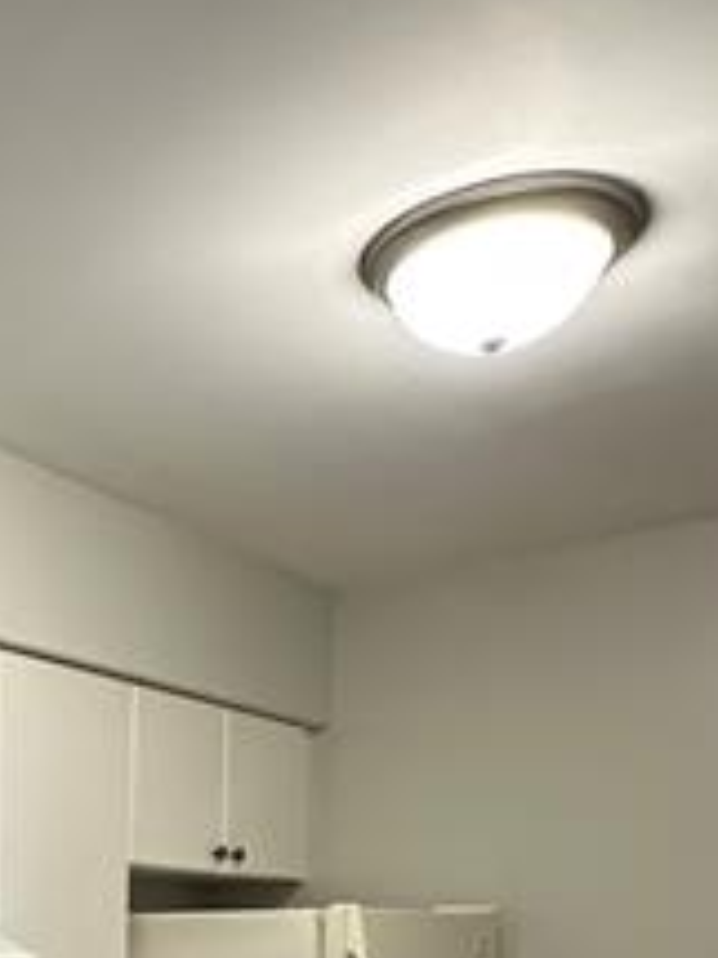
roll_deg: -0.6
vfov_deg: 32.6
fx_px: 1384
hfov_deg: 25.9
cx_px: -152
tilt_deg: -5.9
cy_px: 1105
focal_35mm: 50
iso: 200
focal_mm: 2.22
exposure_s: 1/120
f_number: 2.2
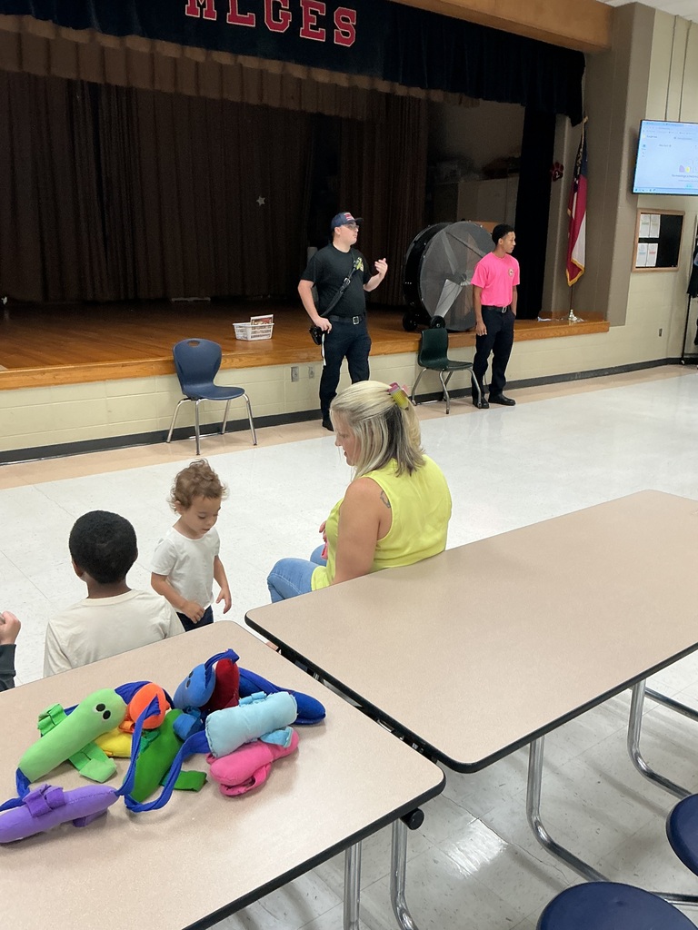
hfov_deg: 48.2
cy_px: 465
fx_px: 780
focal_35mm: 29
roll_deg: -2.0
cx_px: 349
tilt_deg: -14.6
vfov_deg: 61.7
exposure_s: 1/60
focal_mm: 3
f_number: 1.8
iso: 80
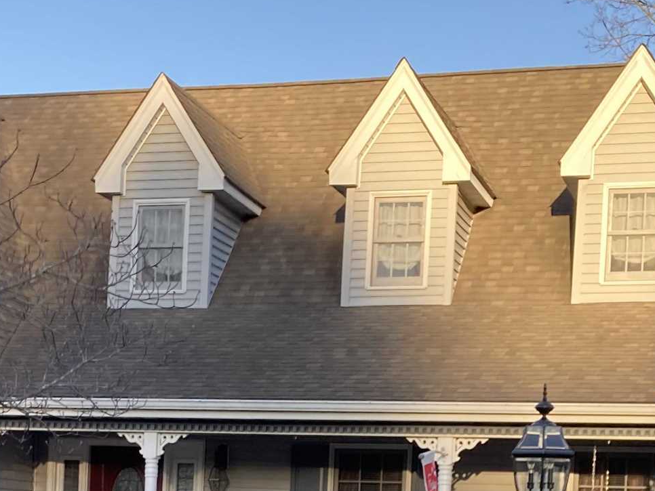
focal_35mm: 89
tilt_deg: +0.8
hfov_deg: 21.9
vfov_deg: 15.9
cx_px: 197
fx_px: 1684
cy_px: 597
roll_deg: -3.7
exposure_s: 1/282
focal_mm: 3.99
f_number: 1.8
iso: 20
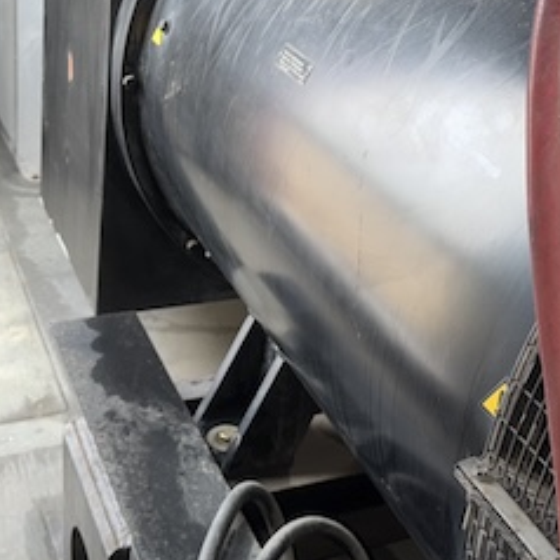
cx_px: 332
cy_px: 134
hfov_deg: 30.0
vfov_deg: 29.5
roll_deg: -4.4
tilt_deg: -20.1
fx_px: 1043
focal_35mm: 57
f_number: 1.78
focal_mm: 6.76
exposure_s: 1/34
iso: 100
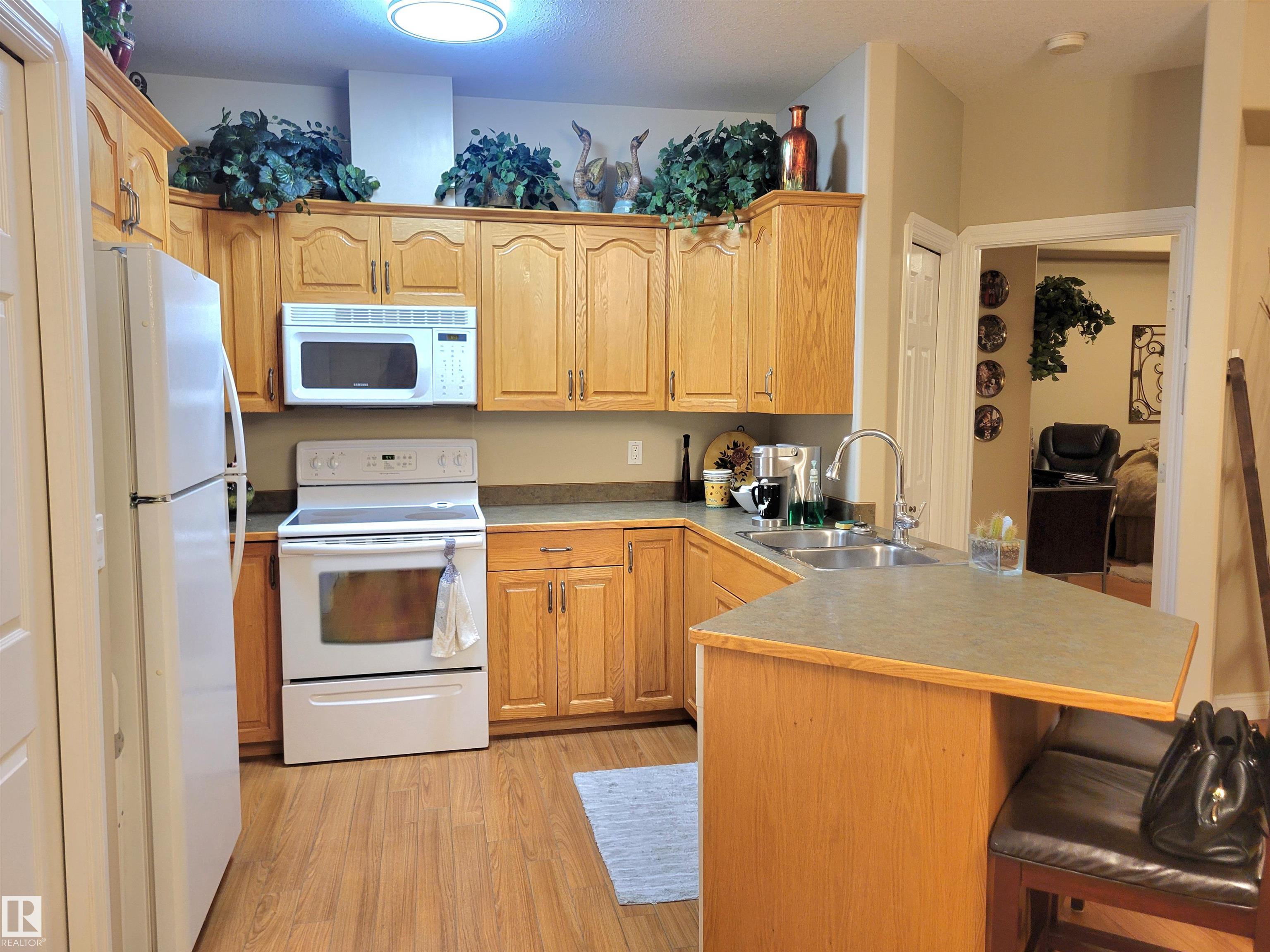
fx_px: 954
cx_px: 635
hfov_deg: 67.3
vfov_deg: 53.1
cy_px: 476
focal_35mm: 26
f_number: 1.8
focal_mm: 5.4
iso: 250
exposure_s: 1/60.2
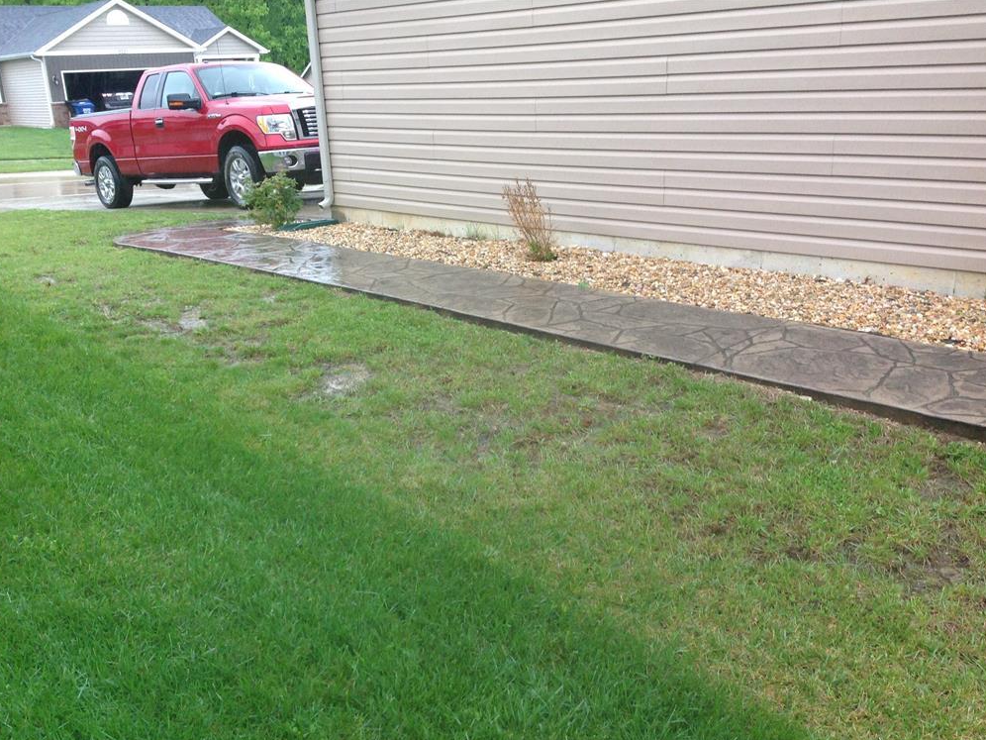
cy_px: 377
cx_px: 494
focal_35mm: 36
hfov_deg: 51.4
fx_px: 1025
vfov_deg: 39.7
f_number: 2.4
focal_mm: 4.28
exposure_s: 1/120
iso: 100
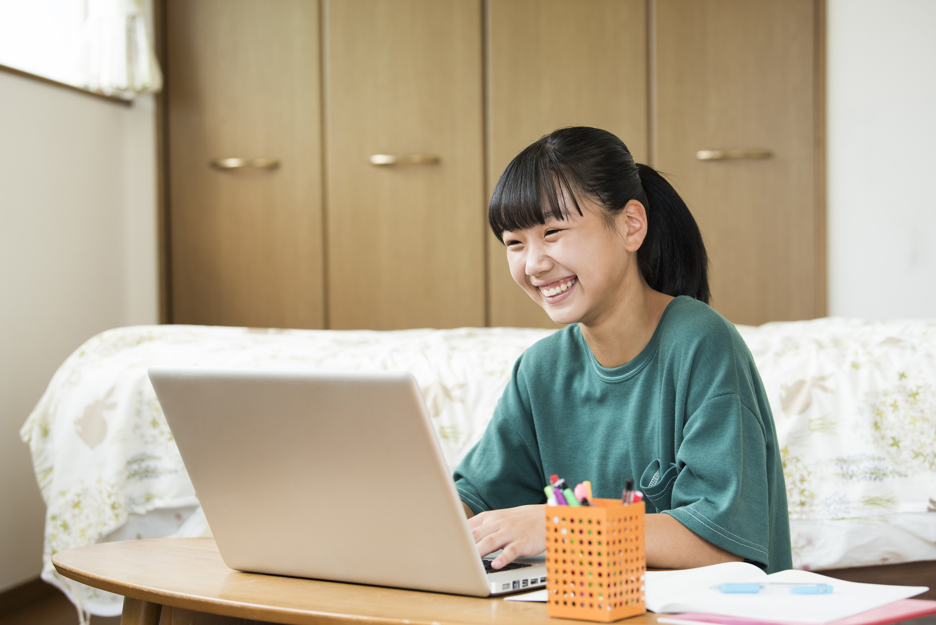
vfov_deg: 16.7
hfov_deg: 24.8
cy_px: 312
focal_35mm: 82
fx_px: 2133
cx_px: 468
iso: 400
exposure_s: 1/250
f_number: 4
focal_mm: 82
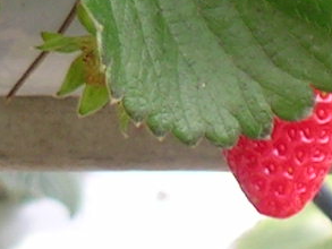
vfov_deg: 2.6
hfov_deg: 3.4
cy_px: -189
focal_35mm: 573
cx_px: -147
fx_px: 5498
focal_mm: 16.2
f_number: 4.9
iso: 50
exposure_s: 1/50.6
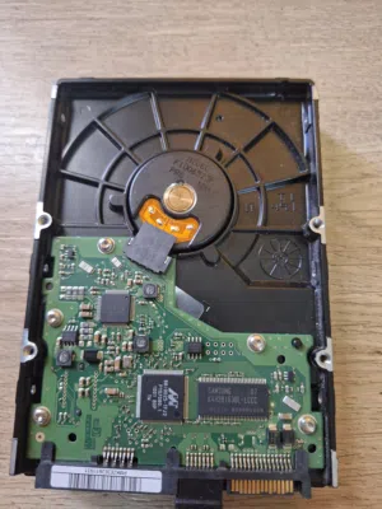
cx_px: 191
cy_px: 254
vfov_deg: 73.9
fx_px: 338
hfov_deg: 58.9
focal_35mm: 23
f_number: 1.8
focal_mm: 5.54
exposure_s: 1/33
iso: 320
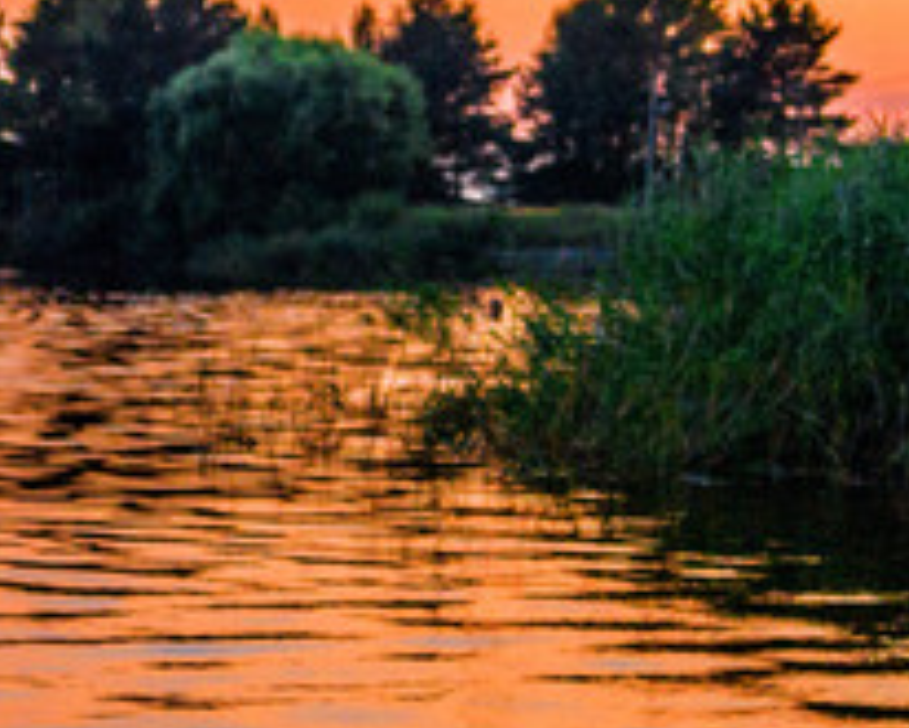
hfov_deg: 12.0
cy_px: 119
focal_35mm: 160
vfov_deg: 9.6
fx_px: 4307
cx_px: 569
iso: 400
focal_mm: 26
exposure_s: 1/100
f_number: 4
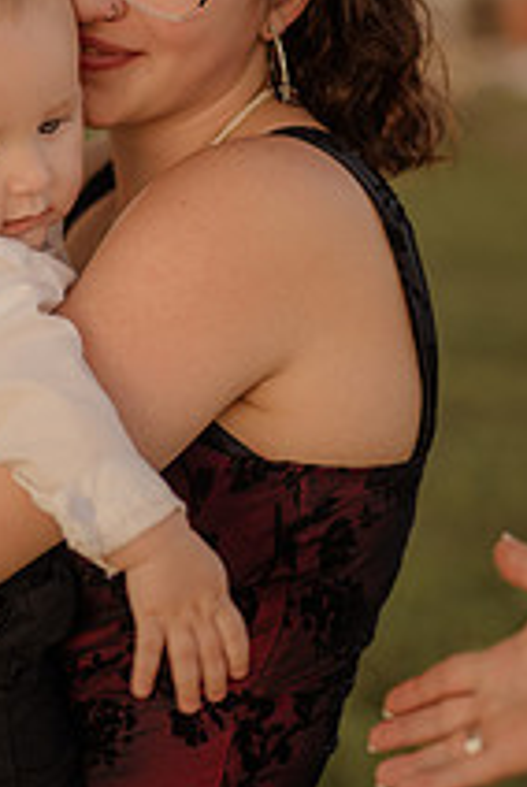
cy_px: 293
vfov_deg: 19.2
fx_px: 2320
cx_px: 89
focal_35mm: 106
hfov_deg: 12.9
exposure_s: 1/640
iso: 200
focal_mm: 50
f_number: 2.8
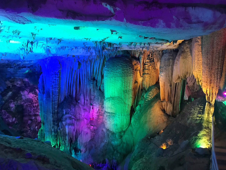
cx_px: 119
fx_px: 202
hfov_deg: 58.3
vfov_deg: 45.4
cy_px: 79
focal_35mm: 31
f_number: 1.8
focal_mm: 3.99
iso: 80
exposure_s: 1/7
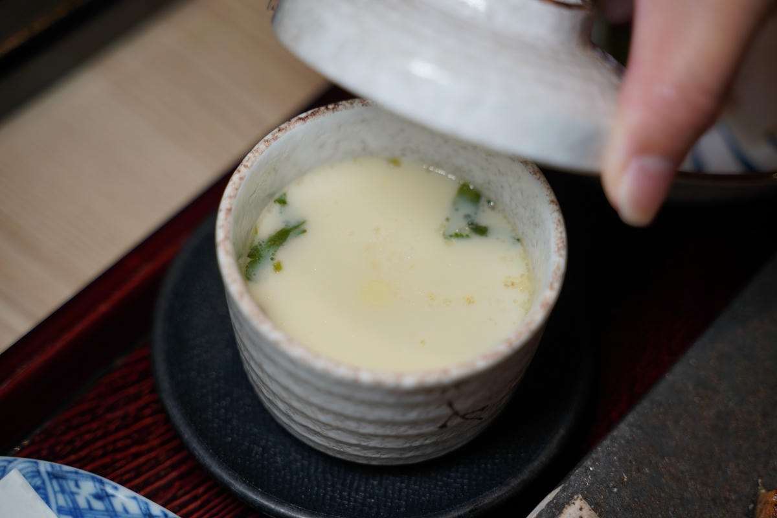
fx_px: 1619
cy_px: 259
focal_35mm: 75
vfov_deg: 18.2
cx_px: 388
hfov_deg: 27.0
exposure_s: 1/80
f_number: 4
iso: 125
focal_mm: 75
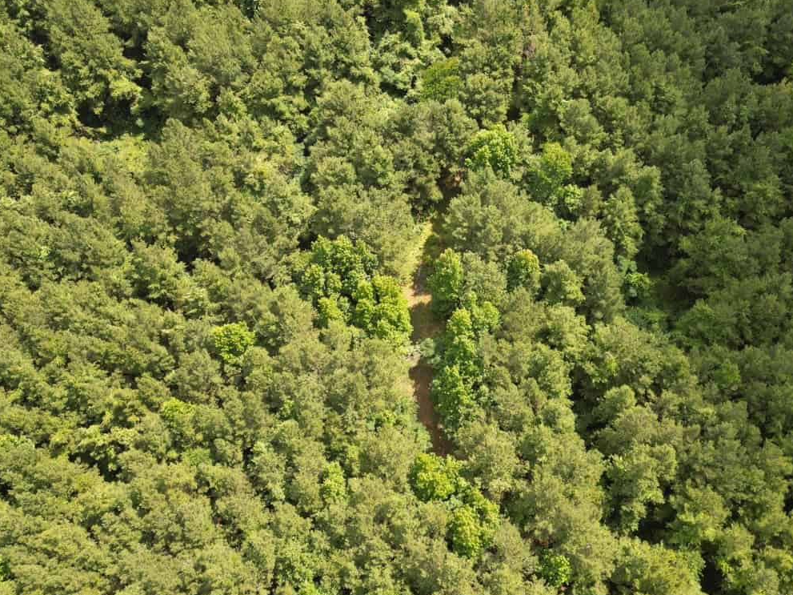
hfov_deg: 58.2
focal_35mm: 31
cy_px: 248
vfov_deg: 45.3
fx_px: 710
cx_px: 446
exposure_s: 1/800
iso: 100
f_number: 1.7
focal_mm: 6.7
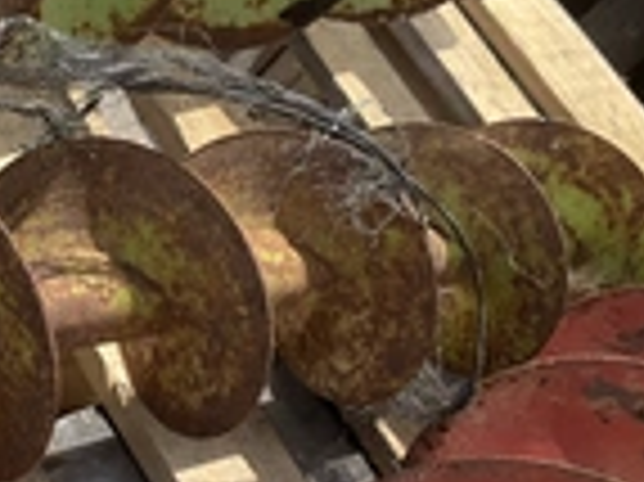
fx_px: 1506
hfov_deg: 23.3
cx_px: 27
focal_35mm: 81
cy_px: 306
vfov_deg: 18.2
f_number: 1.8
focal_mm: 3
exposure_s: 1/1250
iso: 25
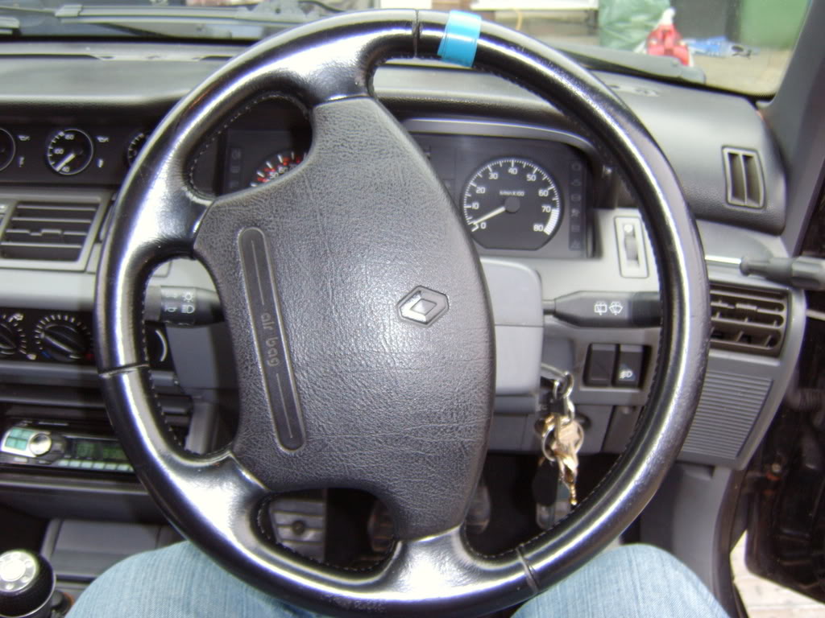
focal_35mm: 31
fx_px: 739
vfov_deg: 45.4
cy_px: 309
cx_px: 412
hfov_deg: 58.4
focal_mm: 8.1
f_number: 2.7
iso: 141
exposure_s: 1/30
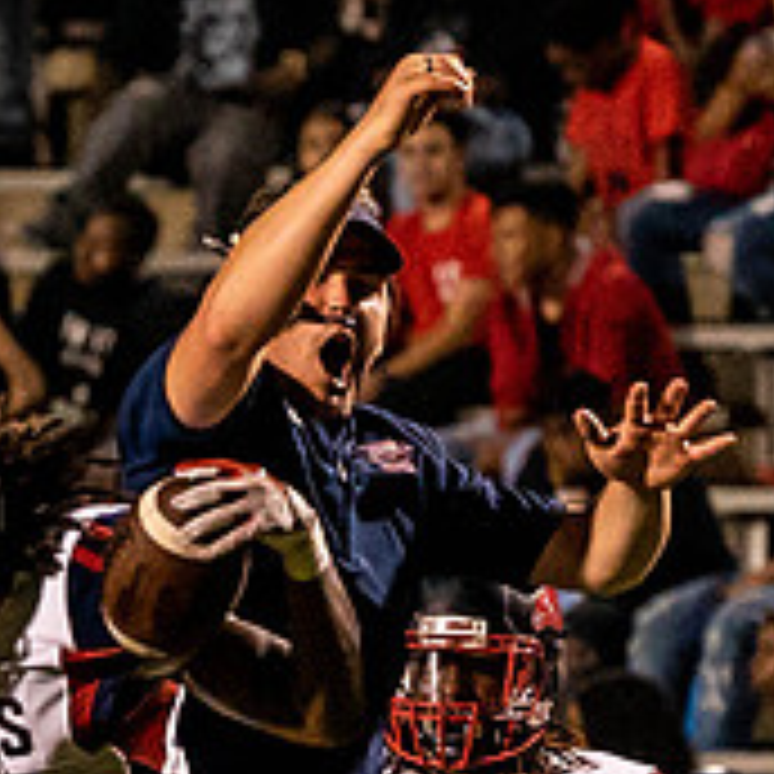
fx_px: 30407
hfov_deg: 1.5
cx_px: -286
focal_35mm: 1202
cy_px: 994
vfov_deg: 1.5
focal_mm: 256
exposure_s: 1/750
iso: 6400
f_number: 5.6
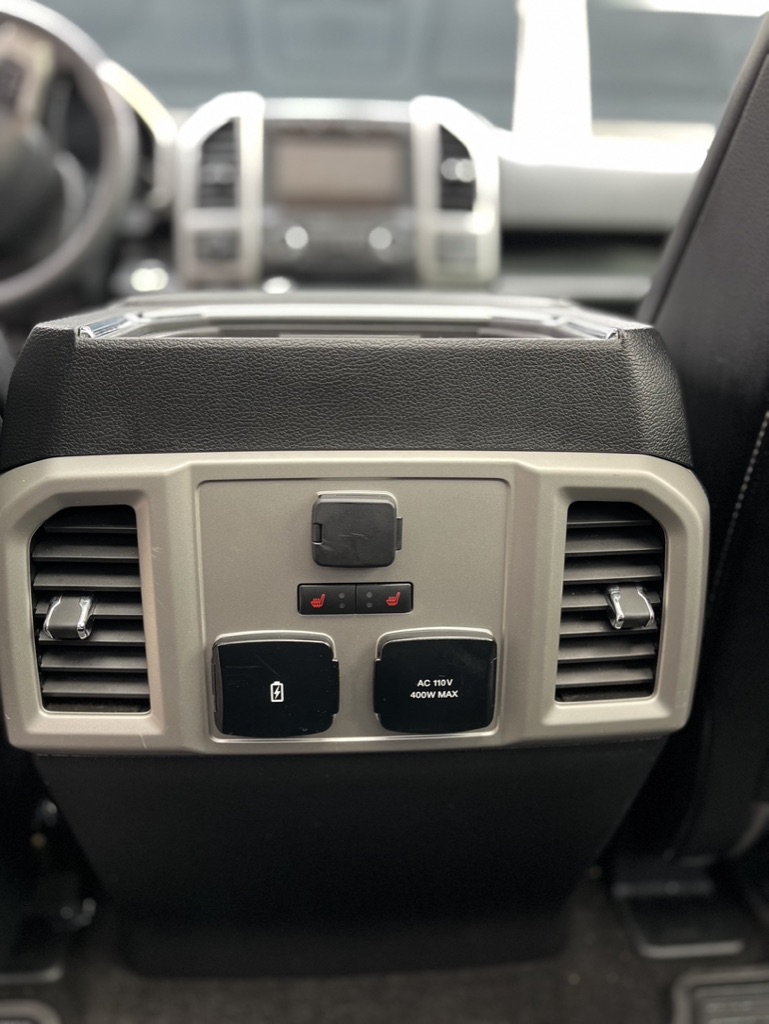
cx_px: 384
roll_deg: -0.3
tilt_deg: -7.9
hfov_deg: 53.1
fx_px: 769
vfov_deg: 67.3
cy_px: 512
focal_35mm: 26
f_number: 1.6
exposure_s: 1/60
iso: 250
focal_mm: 5.1
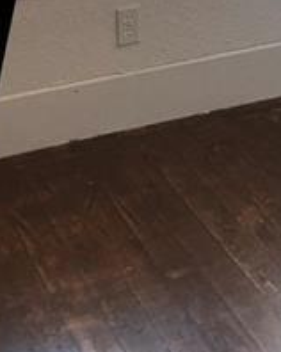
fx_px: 1104
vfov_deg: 15.2
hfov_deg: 13.9
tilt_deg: -1.6
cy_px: -318
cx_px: 382
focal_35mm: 106
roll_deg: -0.8
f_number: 1.8
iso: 32
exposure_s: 1/30
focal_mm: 4
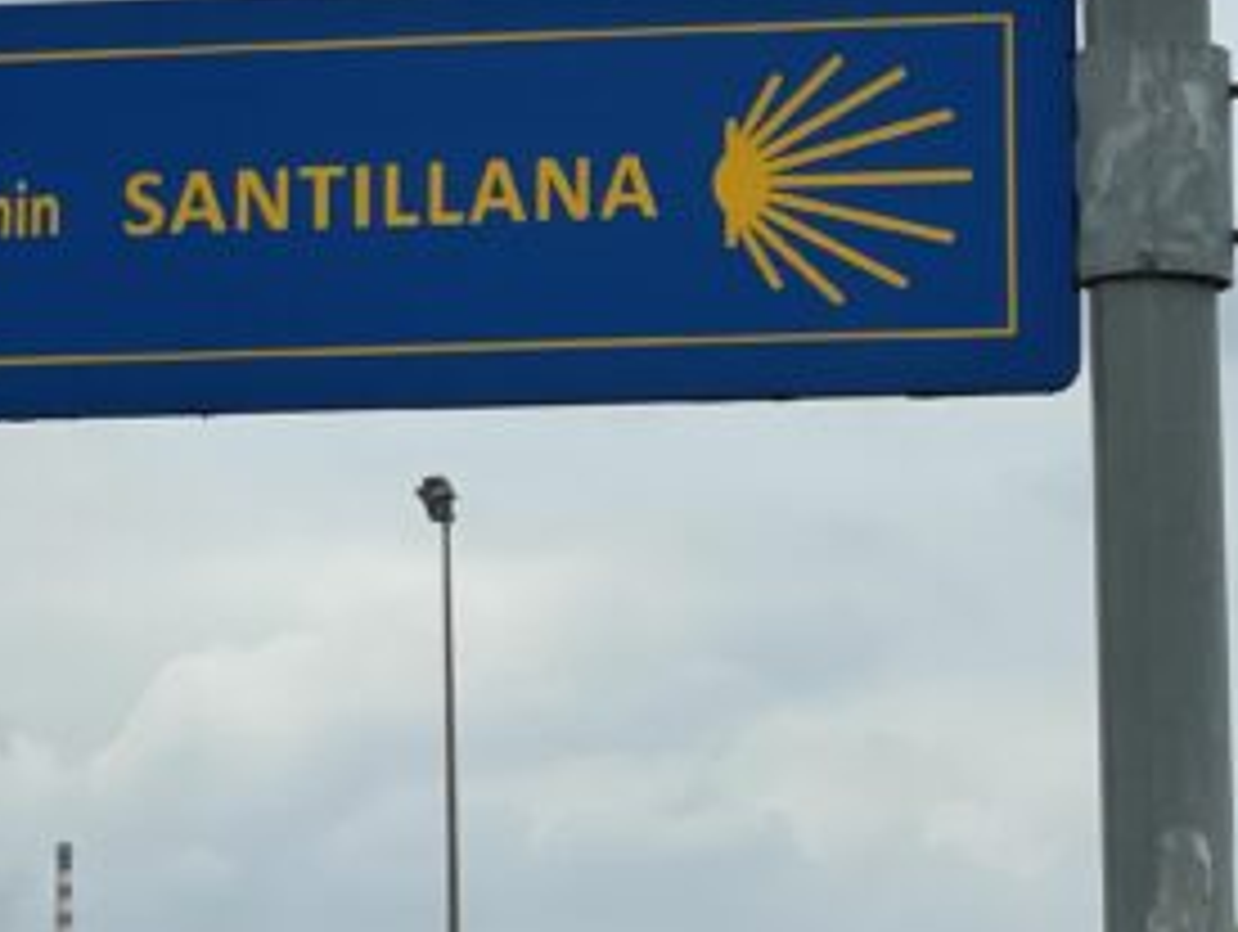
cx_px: 684
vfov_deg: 10.3
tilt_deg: +12.0
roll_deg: +0.3
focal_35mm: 145
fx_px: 5193
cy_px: 365
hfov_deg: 13.6
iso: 25
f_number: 2
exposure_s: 1/1776
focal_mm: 6
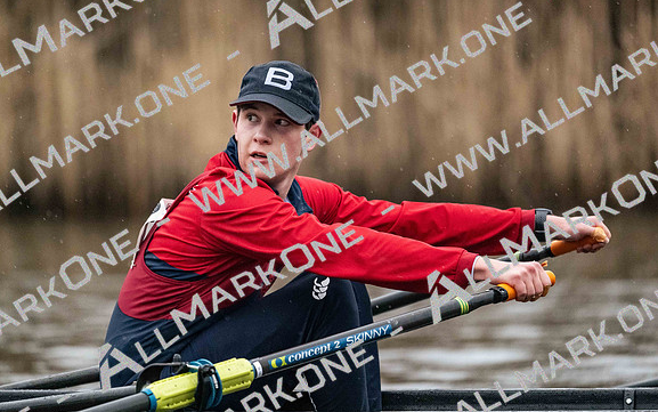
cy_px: 216
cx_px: 330
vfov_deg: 3.2
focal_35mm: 410
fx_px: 7355
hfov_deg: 5.1
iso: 10000
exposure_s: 1/1600
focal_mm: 400
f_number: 4.5
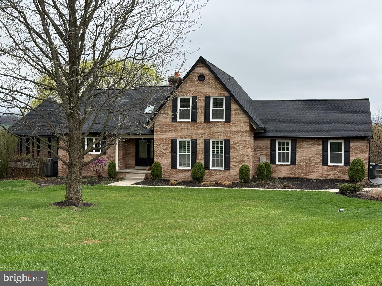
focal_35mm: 48
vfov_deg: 30.3
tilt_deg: -1.4
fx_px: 530
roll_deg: -0.2
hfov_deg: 39.7
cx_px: 191
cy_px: 143
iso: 64
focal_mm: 6.76
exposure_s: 1/1185
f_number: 1.78
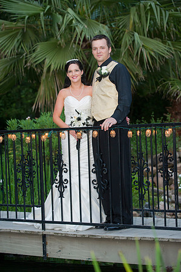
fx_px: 741
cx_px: 90
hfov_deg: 13.9
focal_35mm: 98
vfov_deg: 20.8
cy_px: 136
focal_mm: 98
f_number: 3.5
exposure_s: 1/160
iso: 1250
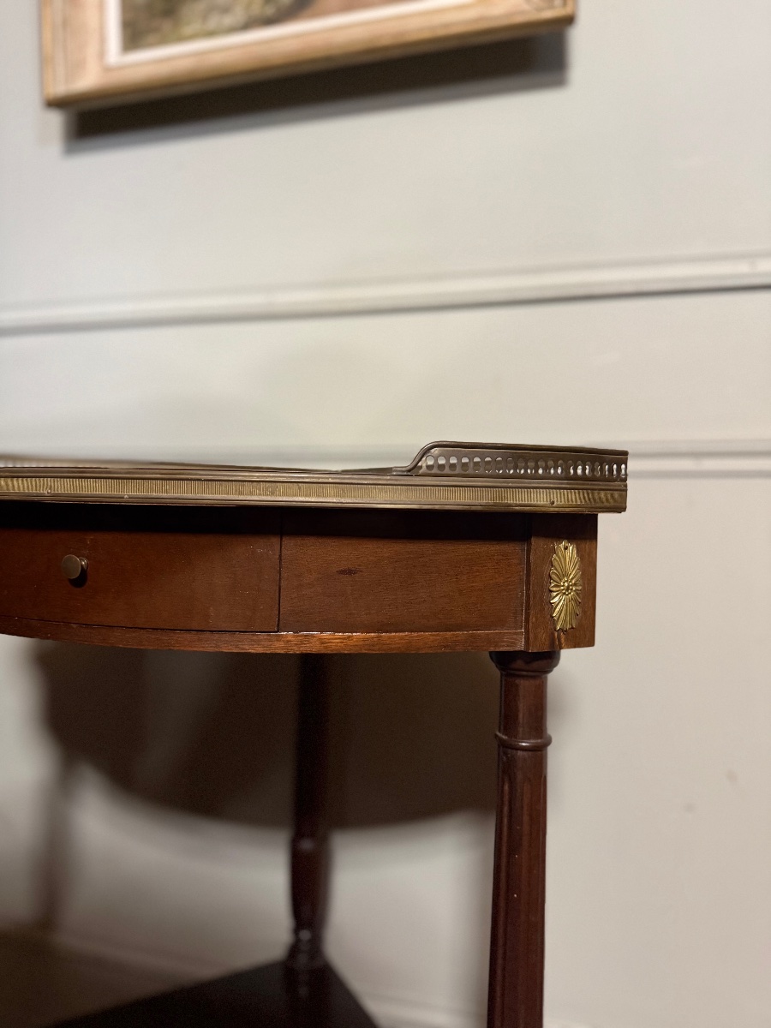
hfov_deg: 56.8
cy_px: 514
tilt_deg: -0.6
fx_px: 713
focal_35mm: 24
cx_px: 386
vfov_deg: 71.6
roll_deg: -0.9
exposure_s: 1/40
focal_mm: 6.76
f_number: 1.78
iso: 1000
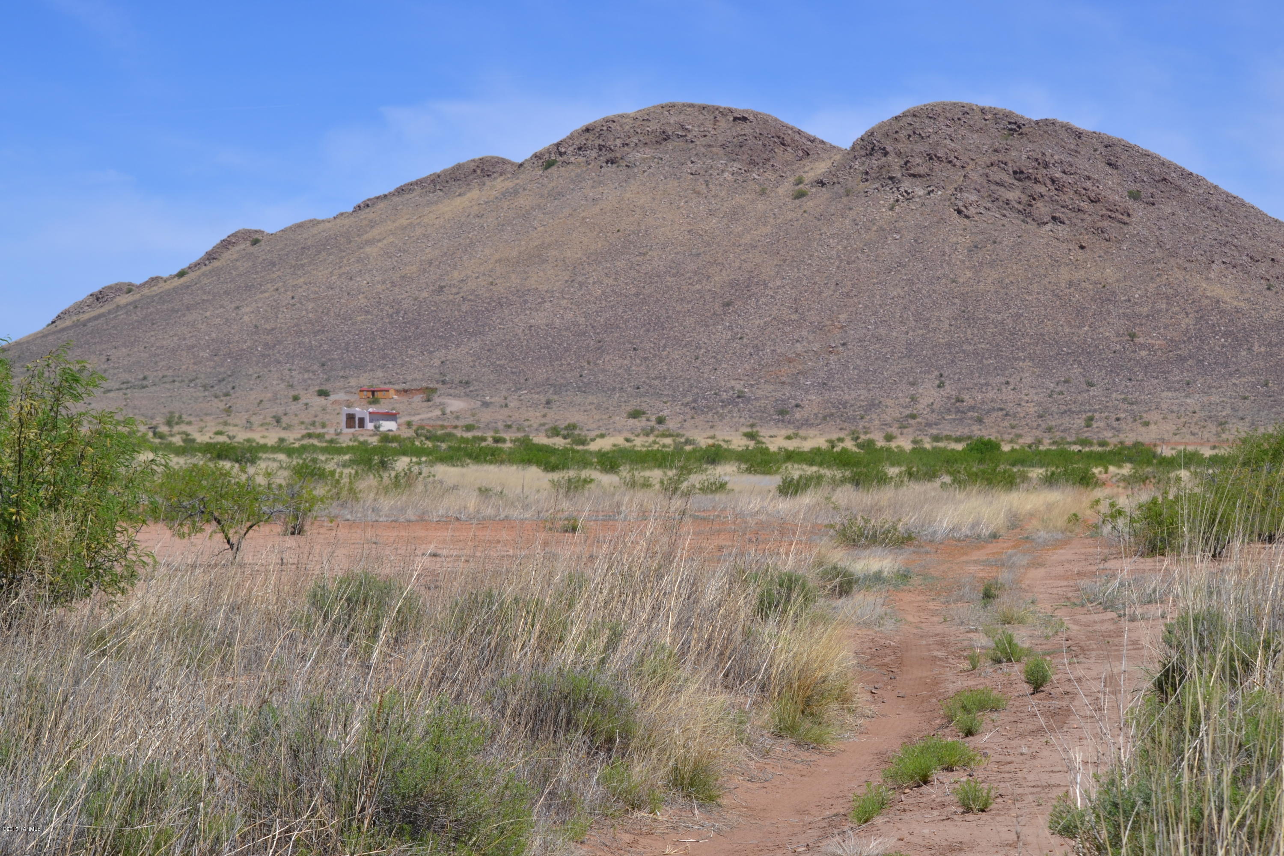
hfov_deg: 24.6
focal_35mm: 82
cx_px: 642
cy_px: 428
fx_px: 2942
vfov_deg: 16.6
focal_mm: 55
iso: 100
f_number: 9
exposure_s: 1/320
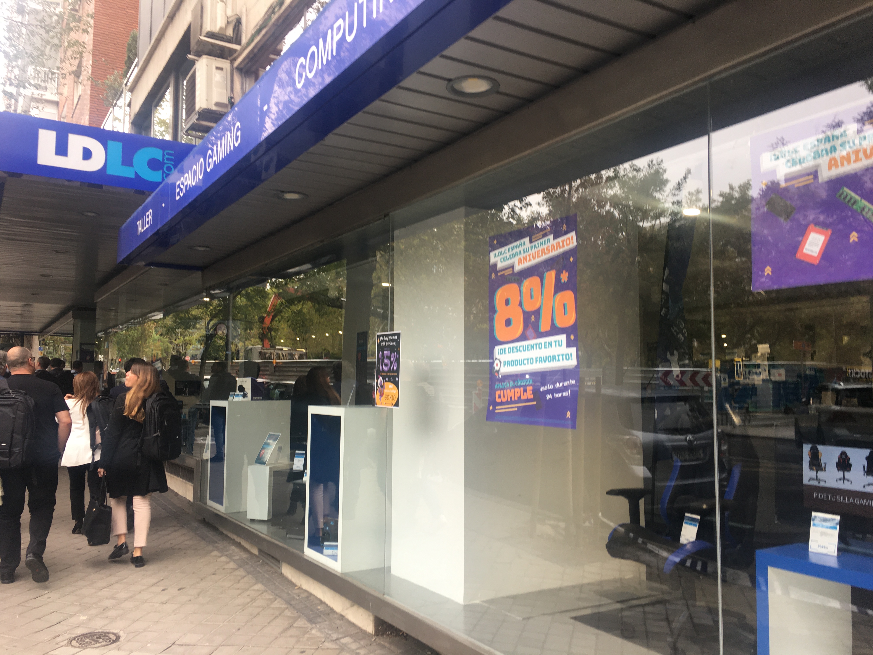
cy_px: 328
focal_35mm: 29
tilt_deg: +7.6
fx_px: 731
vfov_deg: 48.2
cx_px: 436
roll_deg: -1.0
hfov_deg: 61.7
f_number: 2.2
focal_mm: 4.15
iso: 25
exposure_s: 1/50
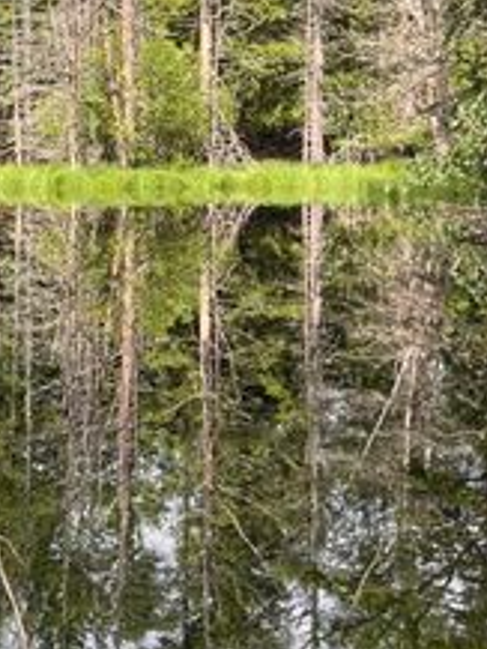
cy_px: 271
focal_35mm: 80
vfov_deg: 24.4
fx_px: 1499
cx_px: -6
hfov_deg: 18.0
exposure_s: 1/1497
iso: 50
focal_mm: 5.1
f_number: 1.6
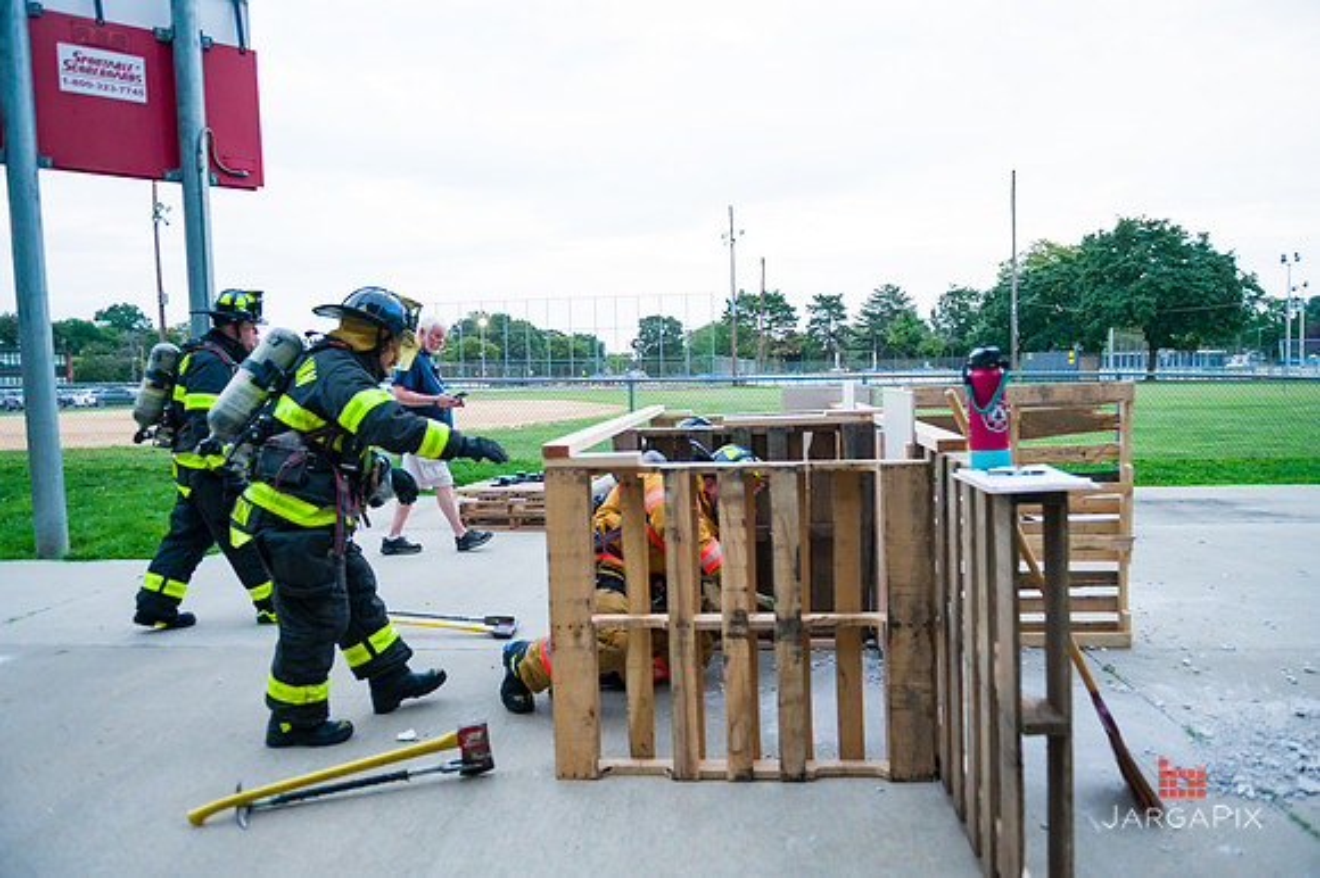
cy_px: 439
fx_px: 879
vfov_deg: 53.1
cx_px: 660
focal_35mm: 24
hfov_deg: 73.8
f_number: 3.2
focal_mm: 24
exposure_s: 1/200
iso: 1600
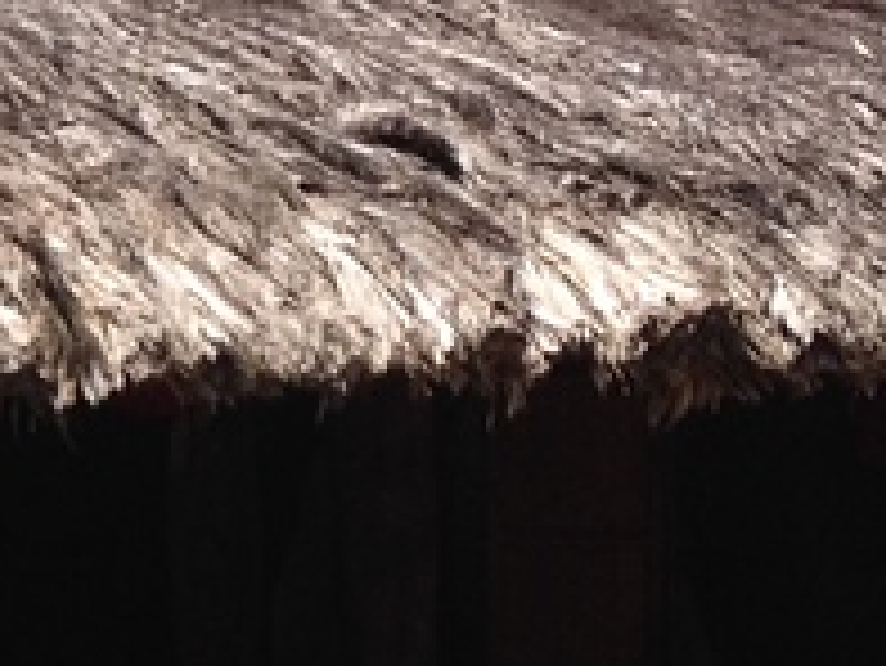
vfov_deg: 7.0
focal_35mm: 213
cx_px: -693
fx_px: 5455
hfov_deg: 8.9
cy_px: 338
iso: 50
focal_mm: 4.28
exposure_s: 1/1577
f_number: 2.4
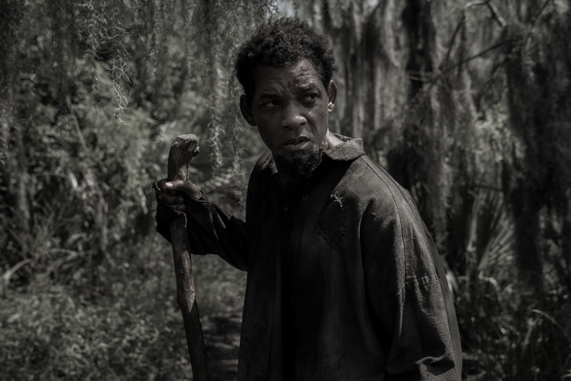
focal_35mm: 41
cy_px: 190
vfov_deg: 32.6
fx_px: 650
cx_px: 286
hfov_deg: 47.4
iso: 400
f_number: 4
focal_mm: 41
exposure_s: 1/2000
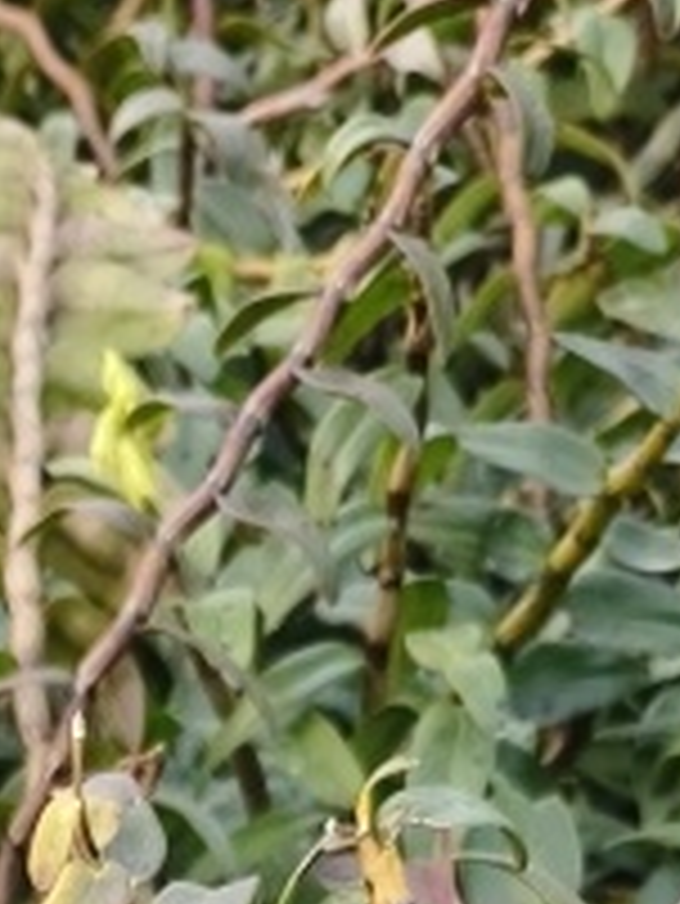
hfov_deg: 11.8
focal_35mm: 122
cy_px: 2170
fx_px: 3192
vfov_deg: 12.6
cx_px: -198
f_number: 1.75
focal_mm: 5.5
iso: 701
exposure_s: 1/50
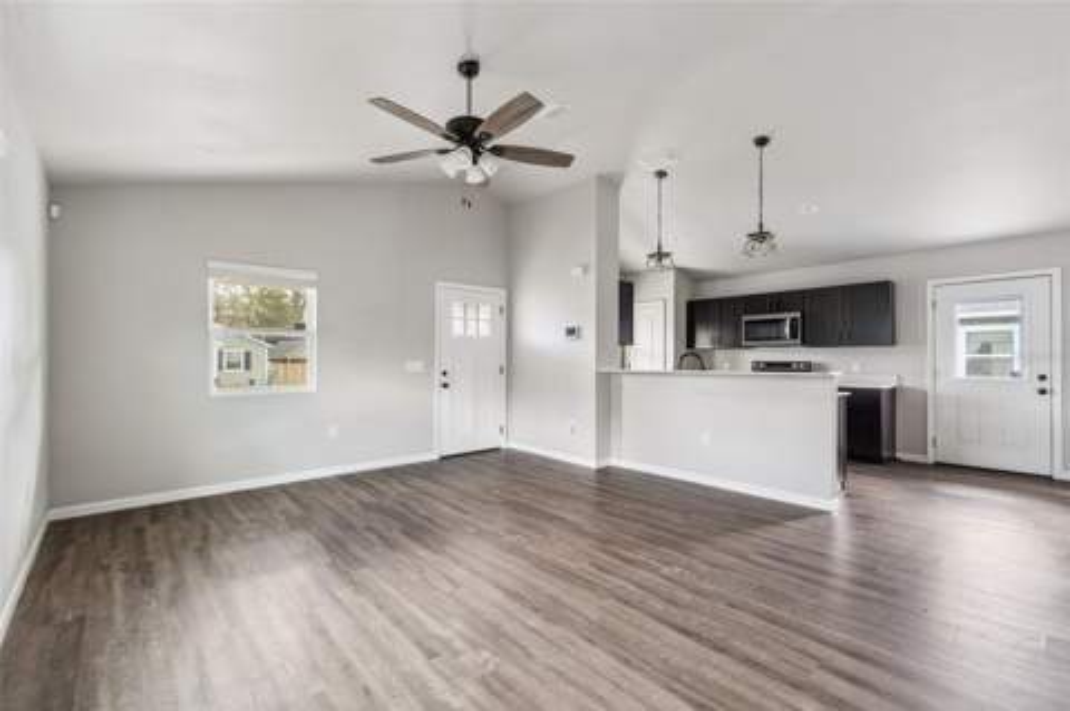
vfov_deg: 77.2
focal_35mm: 15
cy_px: 356
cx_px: 535
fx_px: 445
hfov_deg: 100.4
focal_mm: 10
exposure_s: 1/2.5
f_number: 8
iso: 200
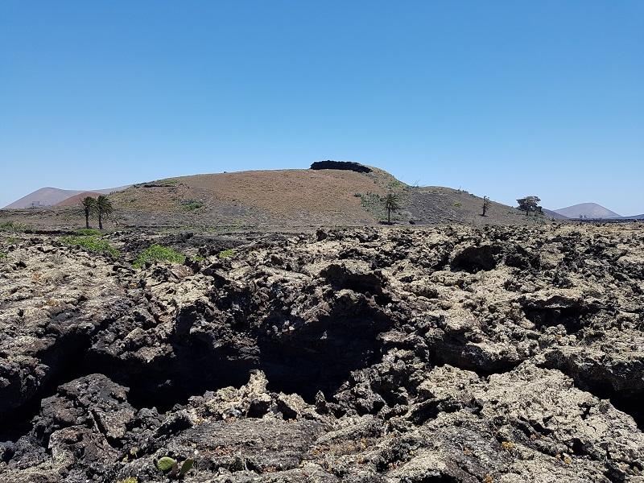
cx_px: 322
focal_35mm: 26
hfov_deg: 67.3
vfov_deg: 53.1
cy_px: 242
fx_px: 484
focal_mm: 4.2
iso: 50
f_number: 1.7
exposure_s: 1/2400
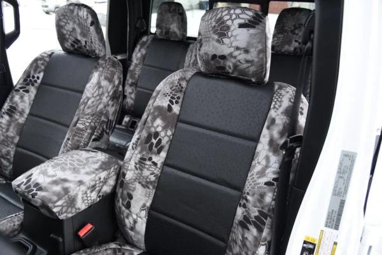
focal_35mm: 30
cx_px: 191
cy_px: 128
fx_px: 319
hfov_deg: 61.9
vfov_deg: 43.7
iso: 200
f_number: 4.5
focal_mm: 30
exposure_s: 1/20
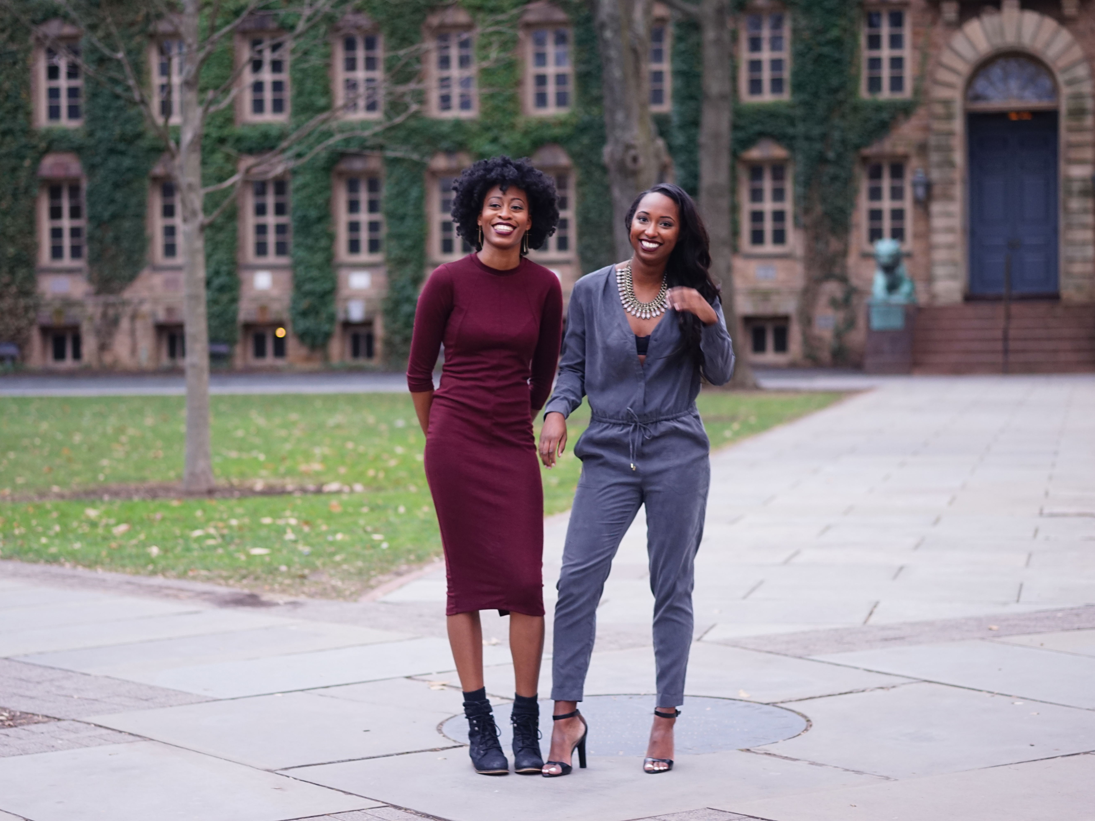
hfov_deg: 21.3
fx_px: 2910
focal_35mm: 92
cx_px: 509
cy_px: 410
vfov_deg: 16.1
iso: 800
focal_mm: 85
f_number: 2.8
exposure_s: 1/100
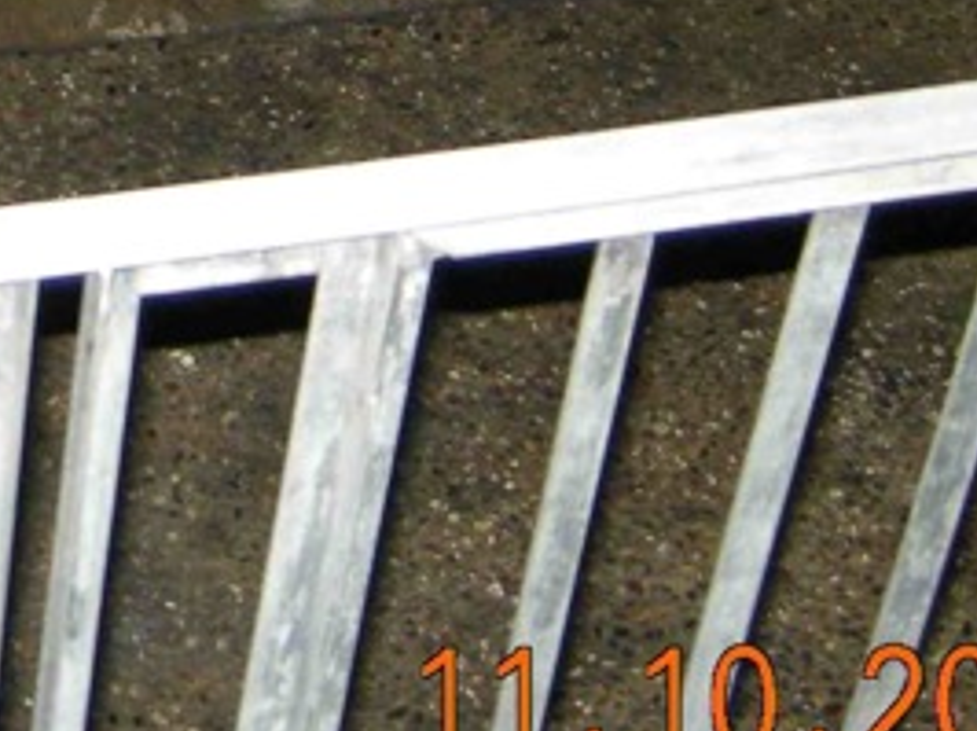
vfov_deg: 9.0
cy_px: -606
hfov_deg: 12.0
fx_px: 4455
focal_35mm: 158
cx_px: -397
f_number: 2.7
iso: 98
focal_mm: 7.5
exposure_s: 1/60
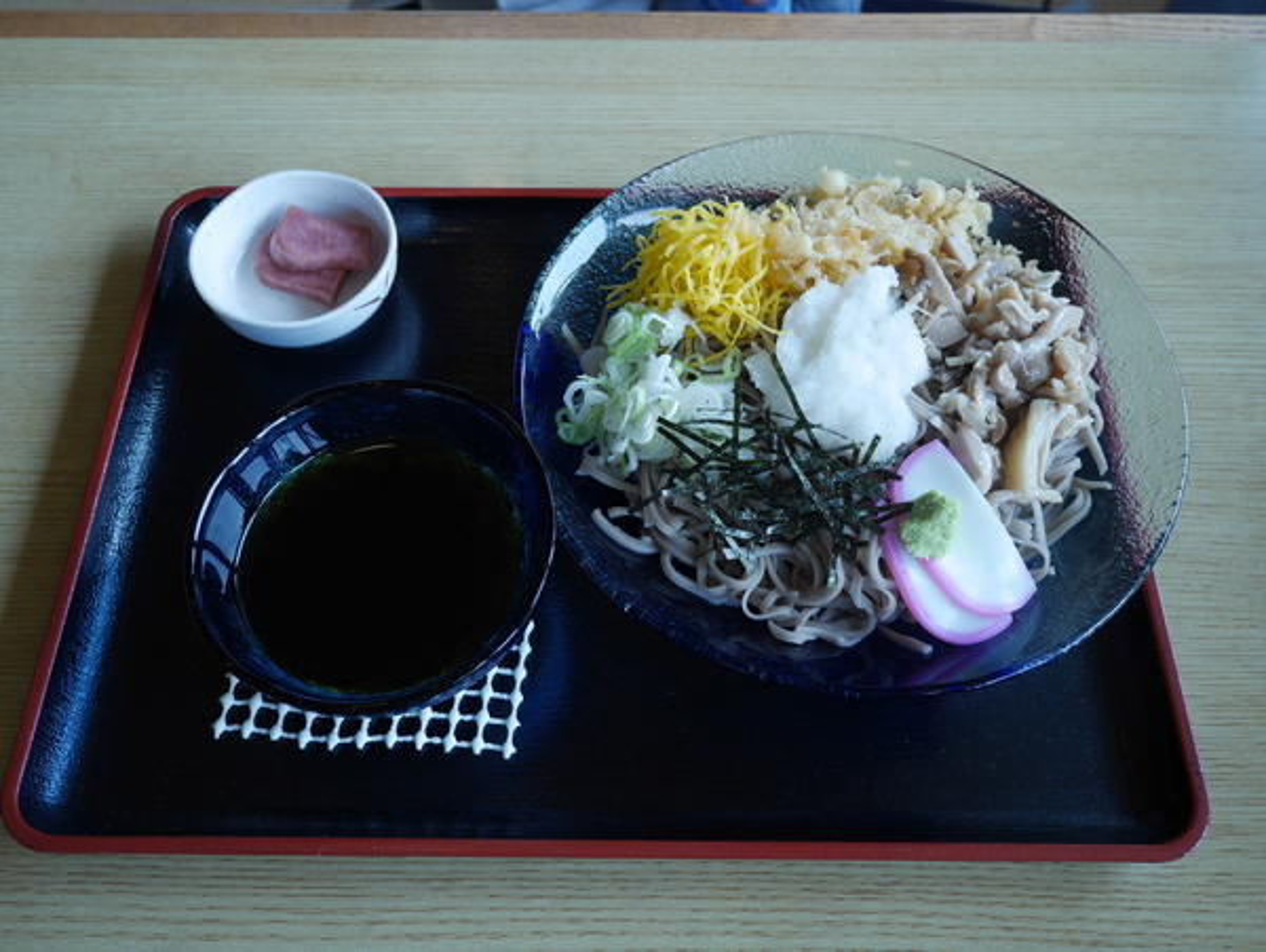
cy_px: 476
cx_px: 633
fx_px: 1171
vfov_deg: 44.2
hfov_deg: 56.8
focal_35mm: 32
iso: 200
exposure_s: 1/80
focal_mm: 16
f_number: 3.9
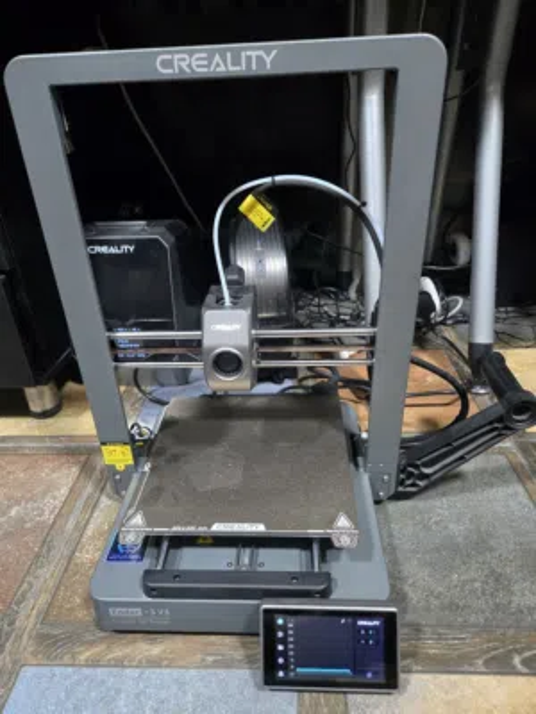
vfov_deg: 73.9
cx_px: 268
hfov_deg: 58.9
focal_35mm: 23
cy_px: 357
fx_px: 475
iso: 1000
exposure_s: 1/60
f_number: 1.8
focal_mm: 5.4
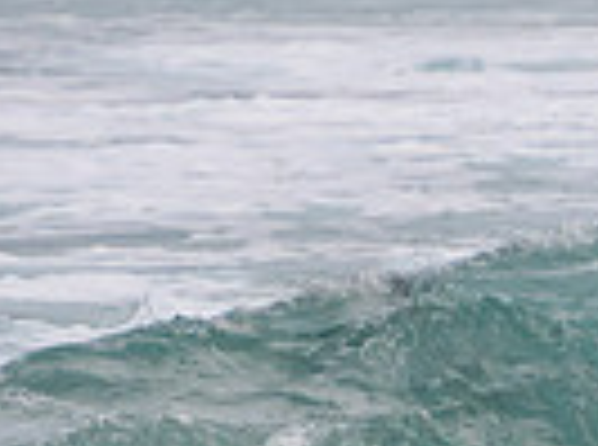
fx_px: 39798
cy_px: 457
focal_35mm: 2310
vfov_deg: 0.6
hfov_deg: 0.9
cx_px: 896
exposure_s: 1/2000
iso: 200
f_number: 5.6
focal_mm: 400
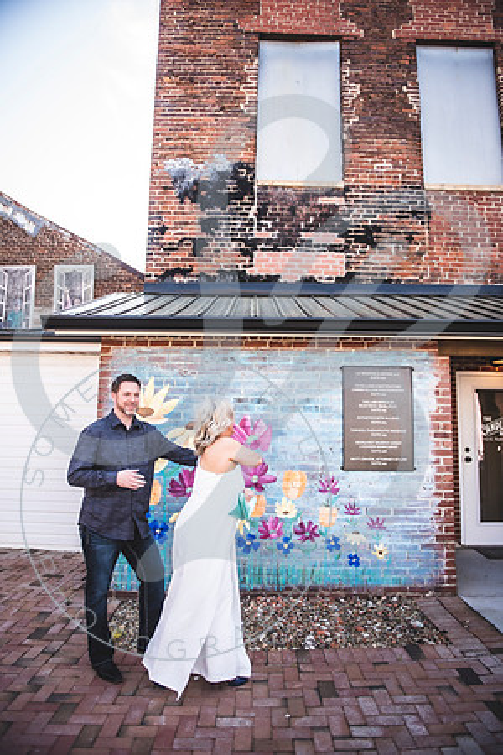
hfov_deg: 53.1
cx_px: 252
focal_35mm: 24
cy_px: 378
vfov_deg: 73.7
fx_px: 503
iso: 100
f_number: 2.8
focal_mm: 24
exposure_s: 1/400
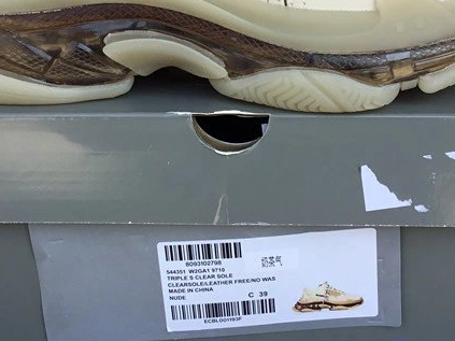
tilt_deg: -19.2
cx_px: 213
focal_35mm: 66
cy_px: 49
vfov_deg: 21.8
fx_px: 867
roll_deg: -0.3
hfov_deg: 29.4
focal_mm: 3.3
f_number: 2.4
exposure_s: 1/215
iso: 25
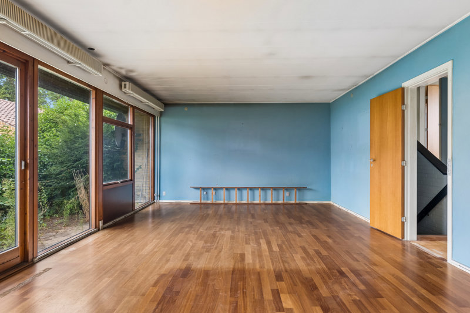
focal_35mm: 21
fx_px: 274
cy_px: 156
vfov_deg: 59.5
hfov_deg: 81.2
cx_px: 235
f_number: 8
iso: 200
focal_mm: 14
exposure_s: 1/2
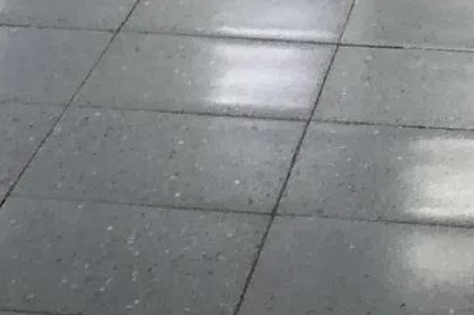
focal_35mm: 187
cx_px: 275
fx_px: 2461
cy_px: -531
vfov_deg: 6.8
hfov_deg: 11.0
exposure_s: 1/33
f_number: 1.8
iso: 40
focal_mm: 4
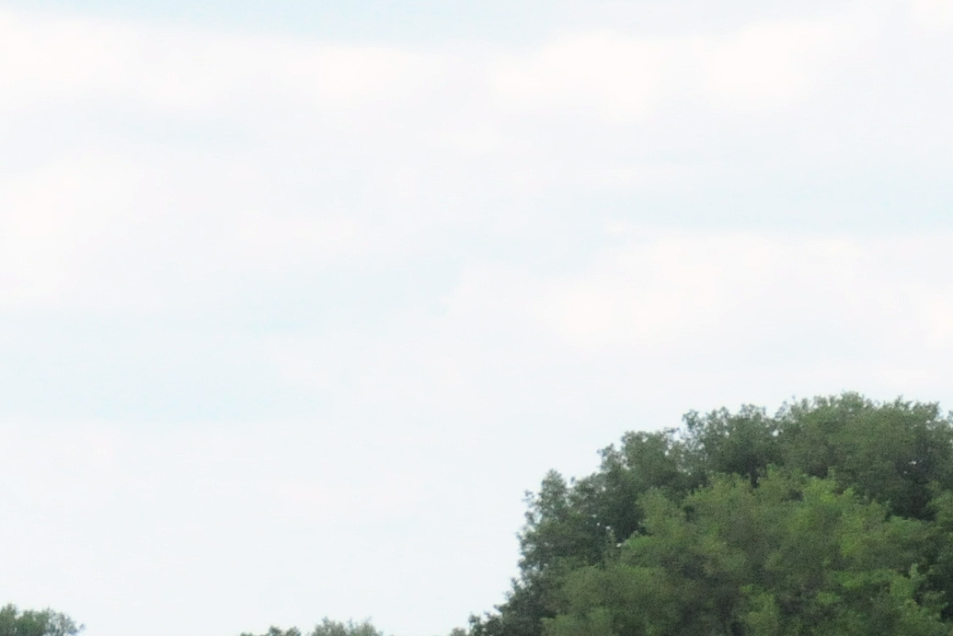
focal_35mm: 496
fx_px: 13131
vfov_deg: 2.8
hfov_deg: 4.2
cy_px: 1104
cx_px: 661
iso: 1250
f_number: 13
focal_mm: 80
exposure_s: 1/640
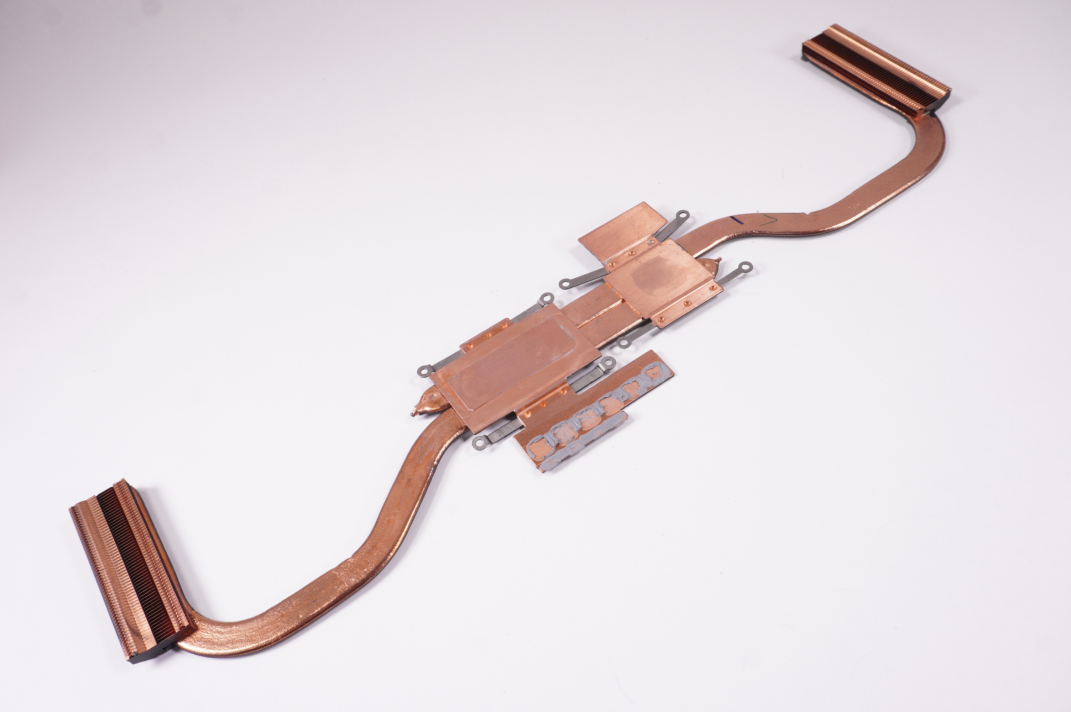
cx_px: 536
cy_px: 356
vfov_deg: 41.6
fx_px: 936
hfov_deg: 59.5
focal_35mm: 32
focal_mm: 21
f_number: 9
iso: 640
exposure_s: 1/200
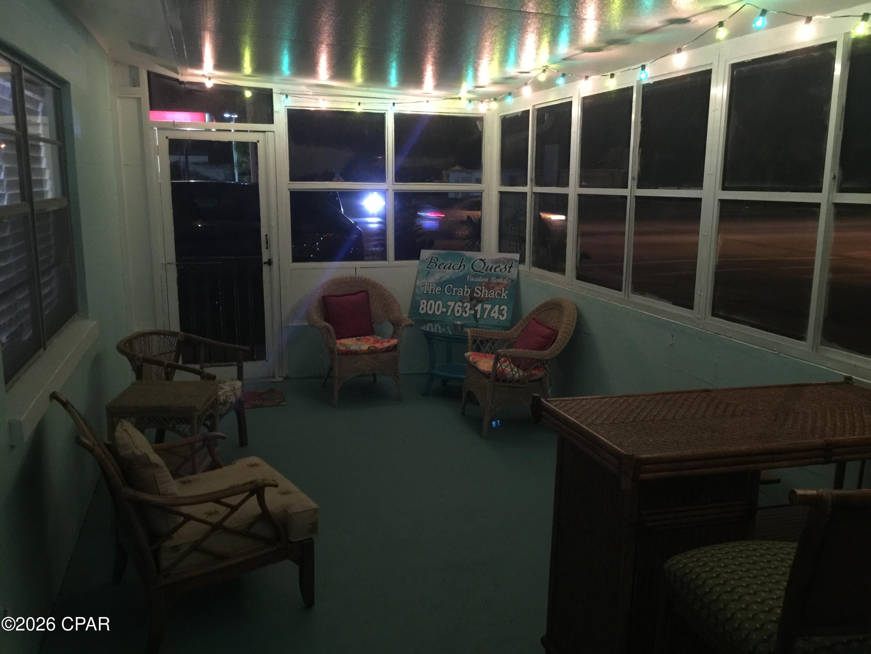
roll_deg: -0.7
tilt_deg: -11.9
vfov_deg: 48.2
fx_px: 730
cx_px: 436
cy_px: 327
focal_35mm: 29
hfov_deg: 61.7
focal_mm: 4.15
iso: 100
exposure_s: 1/4
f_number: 2.2
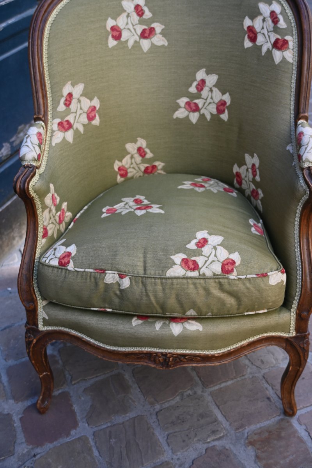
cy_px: 234
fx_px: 556
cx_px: 156
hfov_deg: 31.4
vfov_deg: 45.7
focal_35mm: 43
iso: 280
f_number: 4
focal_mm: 28.5
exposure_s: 1/250
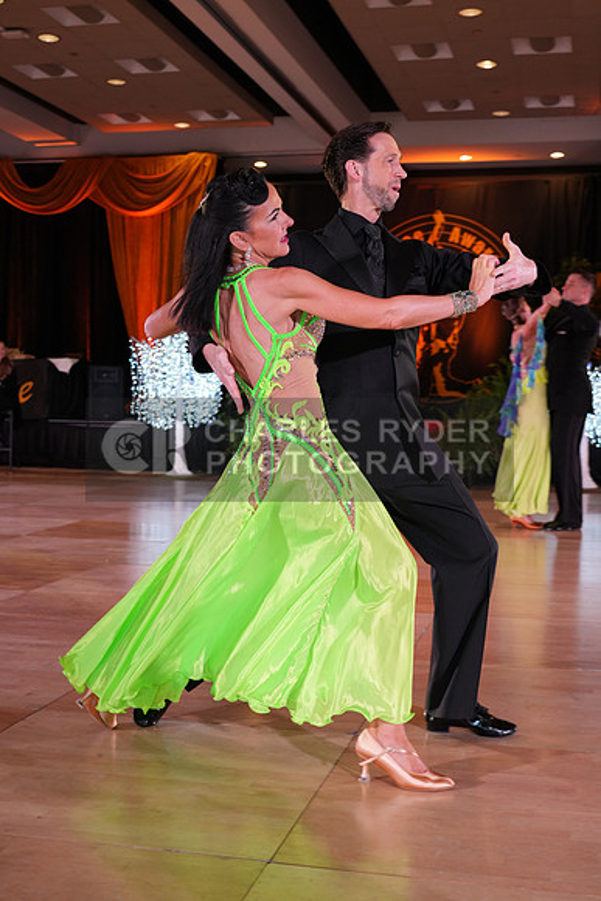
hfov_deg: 29.3
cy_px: 450
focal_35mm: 46
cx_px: 300
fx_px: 1151
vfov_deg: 42.7
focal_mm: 46
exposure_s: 1/200
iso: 1250
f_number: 4.5
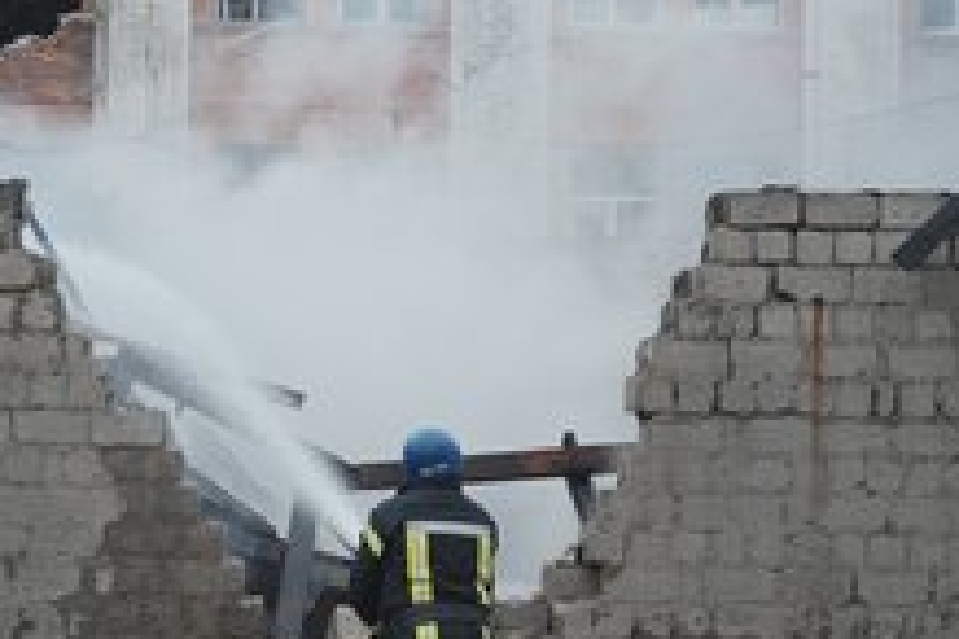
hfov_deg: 27.6
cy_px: 398
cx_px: 372
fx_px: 1944
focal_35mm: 73
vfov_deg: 18.6
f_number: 6.3
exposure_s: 1/500
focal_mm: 40
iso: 400
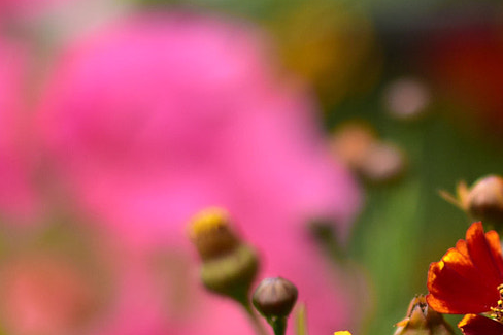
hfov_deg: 8.3
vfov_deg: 5.6
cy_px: 349
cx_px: 511
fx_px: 3436
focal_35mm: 246
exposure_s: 1/800
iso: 160
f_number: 2.2
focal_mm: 50
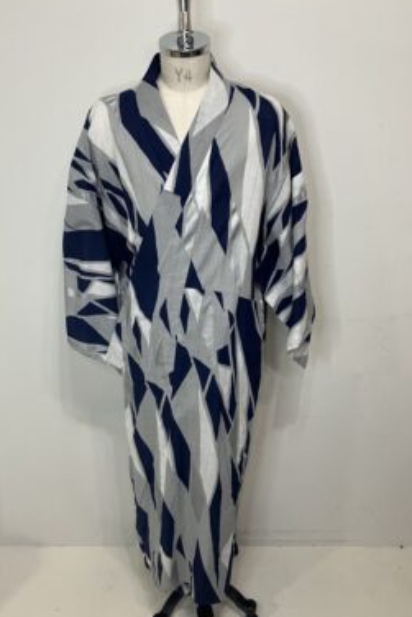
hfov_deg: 42.3
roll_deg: +0.6
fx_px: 532
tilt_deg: -23.0
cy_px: 313
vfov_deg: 60.3
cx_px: 190
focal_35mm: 31
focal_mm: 3.99
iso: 80
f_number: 1.8
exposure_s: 1/50
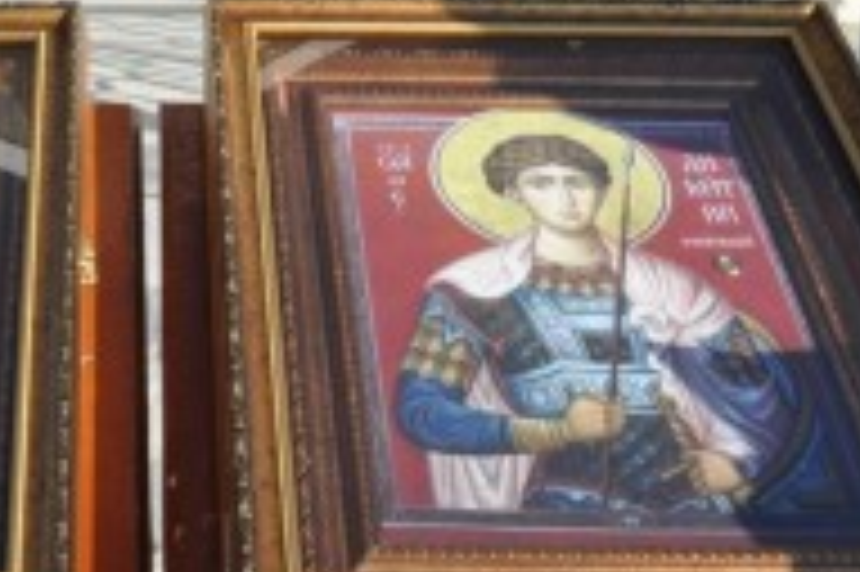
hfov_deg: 28.3
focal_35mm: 69
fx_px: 1647
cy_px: 281
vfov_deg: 19.7
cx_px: 117
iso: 1250
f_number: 20
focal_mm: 22
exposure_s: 1/400
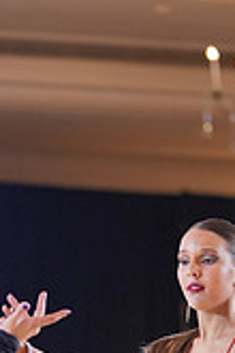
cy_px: 520
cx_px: 48
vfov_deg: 8.2
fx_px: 2409
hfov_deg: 5.6
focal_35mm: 246
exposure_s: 1/500
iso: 1600
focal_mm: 70
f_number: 2
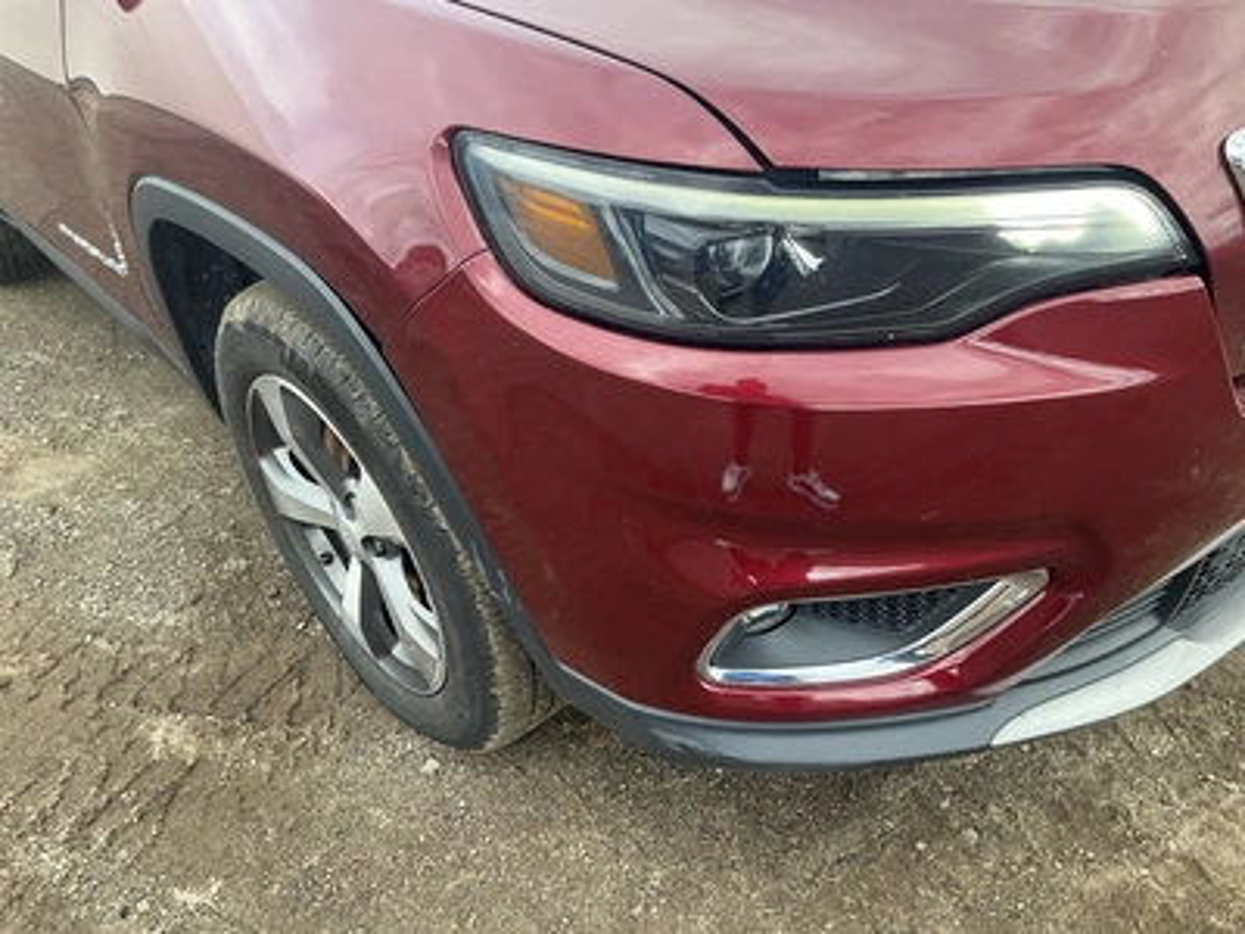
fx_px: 1043
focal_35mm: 29
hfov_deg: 61.7
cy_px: 467
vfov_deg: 48.2
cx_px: 622
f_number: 1.8
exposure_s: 1/179
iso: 20
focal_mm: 3
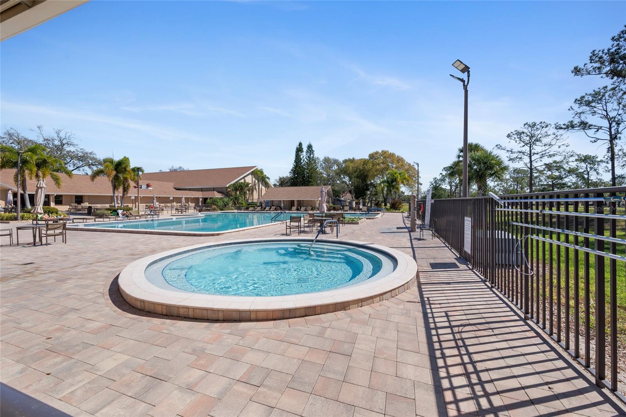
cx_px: 313
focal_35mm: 14
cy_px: 208
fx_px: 243
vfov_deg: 81.2
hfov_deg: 104.2
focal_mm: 14
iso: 250
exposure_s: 1/1000
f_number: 9
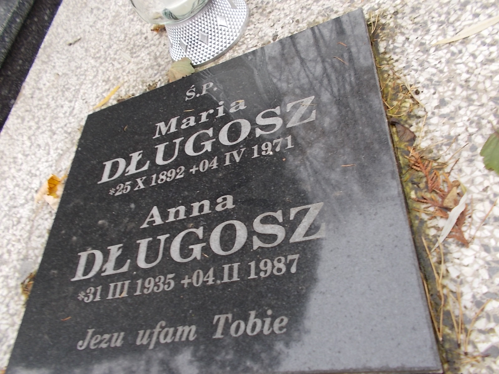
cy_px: 187
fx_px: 375
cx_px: 250
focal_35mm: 26
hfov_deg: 67.3
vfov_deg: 53.1
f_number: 3.2
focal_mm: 4.6
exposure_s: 1/25
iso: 100
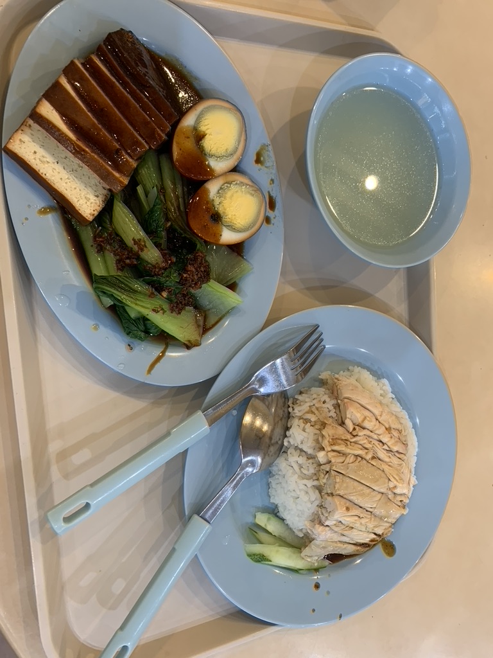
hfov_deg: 53.1
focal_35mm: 26
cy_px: 329
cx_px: 246
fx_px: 494
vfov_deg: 67.3
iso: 100
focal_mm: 4.25
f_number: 1.8
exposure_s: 1/63
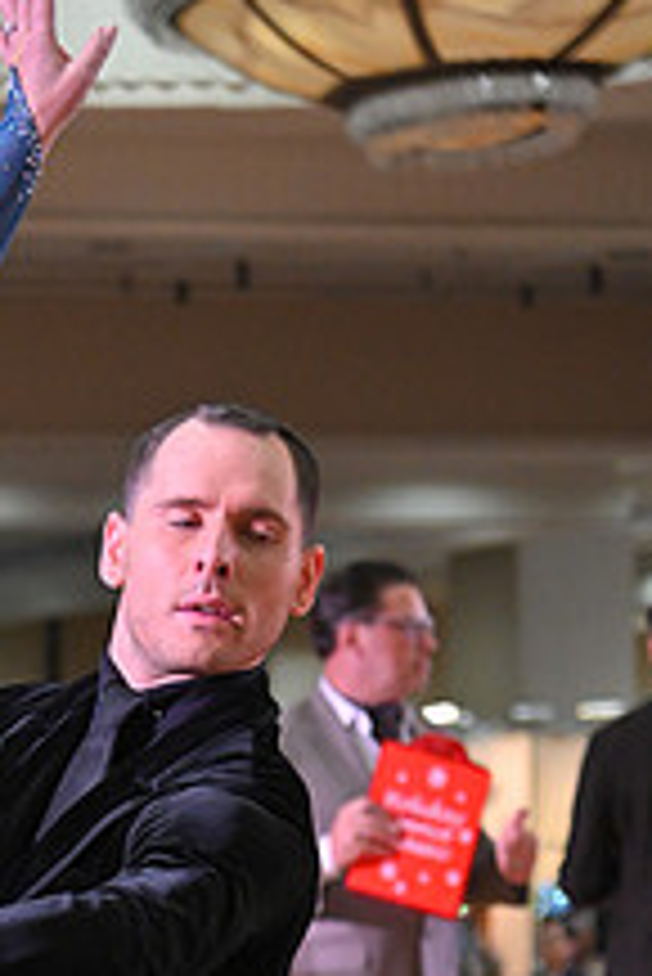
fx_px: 6672
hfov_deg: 5.6
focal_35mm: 246
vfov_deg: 8.3
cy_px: 1259
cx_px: -173
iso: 2500
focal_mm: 92
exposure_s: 1/320
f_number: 5
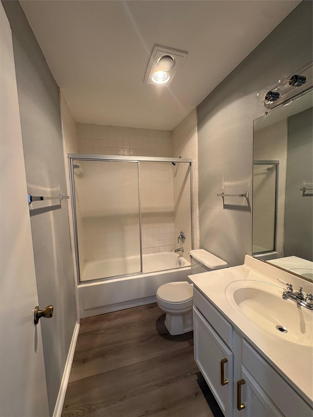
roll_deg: +0.9
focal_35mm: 14
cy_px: 208
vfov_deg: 102.1
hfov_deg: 85.7
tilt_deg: -4.0
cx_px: 156
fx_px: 169
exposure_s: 1/120
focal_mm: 2.22
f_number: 2.2
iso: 200
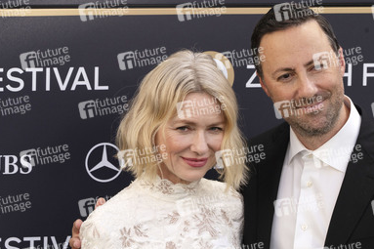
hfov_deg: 8.0
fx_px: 2669
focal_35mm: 257
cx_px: 196
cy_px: 121
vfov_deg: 5.3
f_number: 9
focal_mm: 200
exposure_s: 1/640
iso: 800
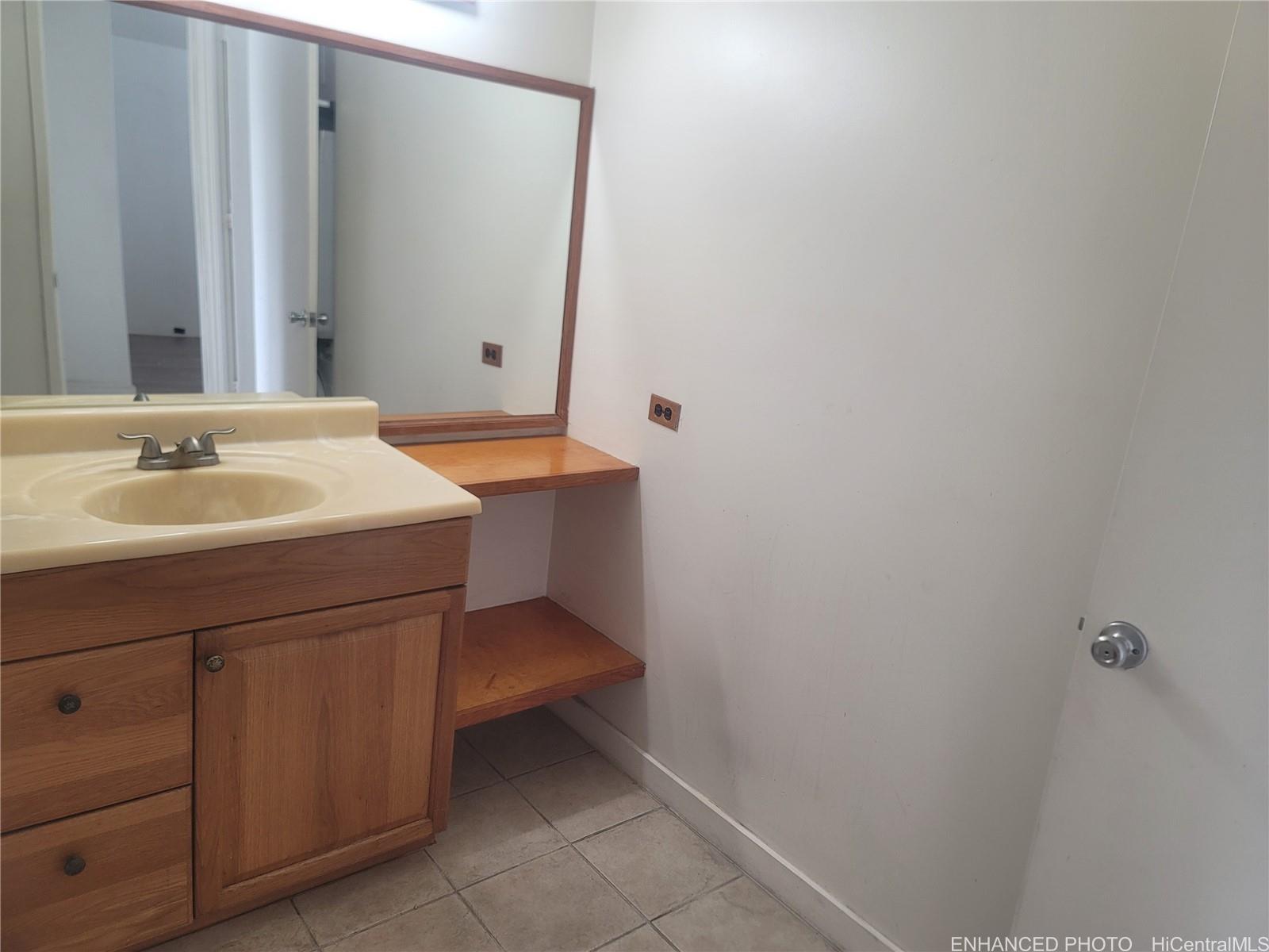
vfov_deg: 54.9
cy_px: 476
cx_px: 634
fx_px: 916
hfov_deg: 69.4
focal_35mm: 25
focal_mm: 7
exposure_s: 1/120
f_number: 1.8
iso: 160
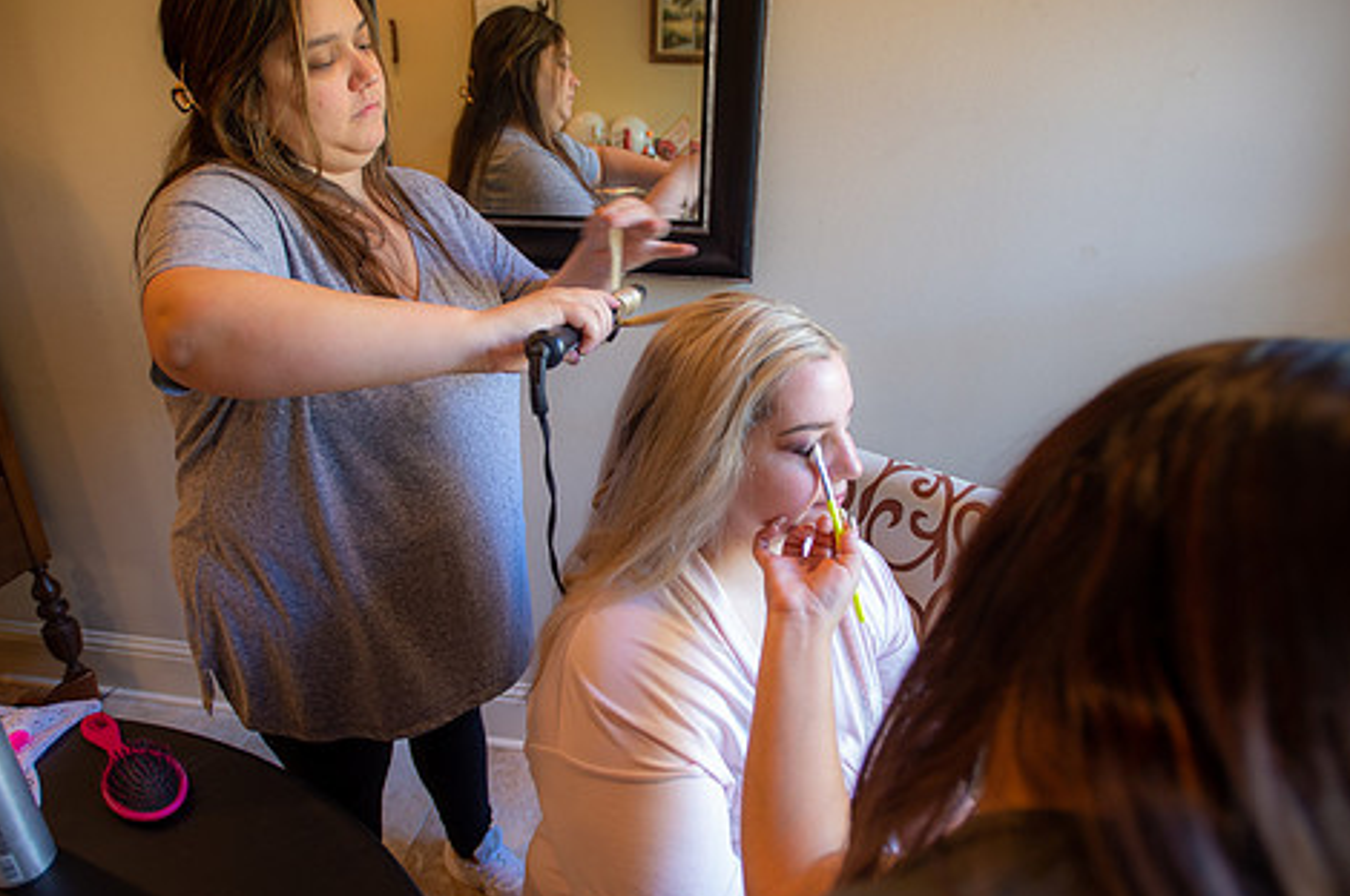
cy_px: 457
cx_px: 664
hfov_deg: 81.3
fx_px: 786
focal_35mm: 21
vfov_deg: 59.3
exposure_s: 1/50
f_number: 2.8
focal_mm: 17
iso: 500
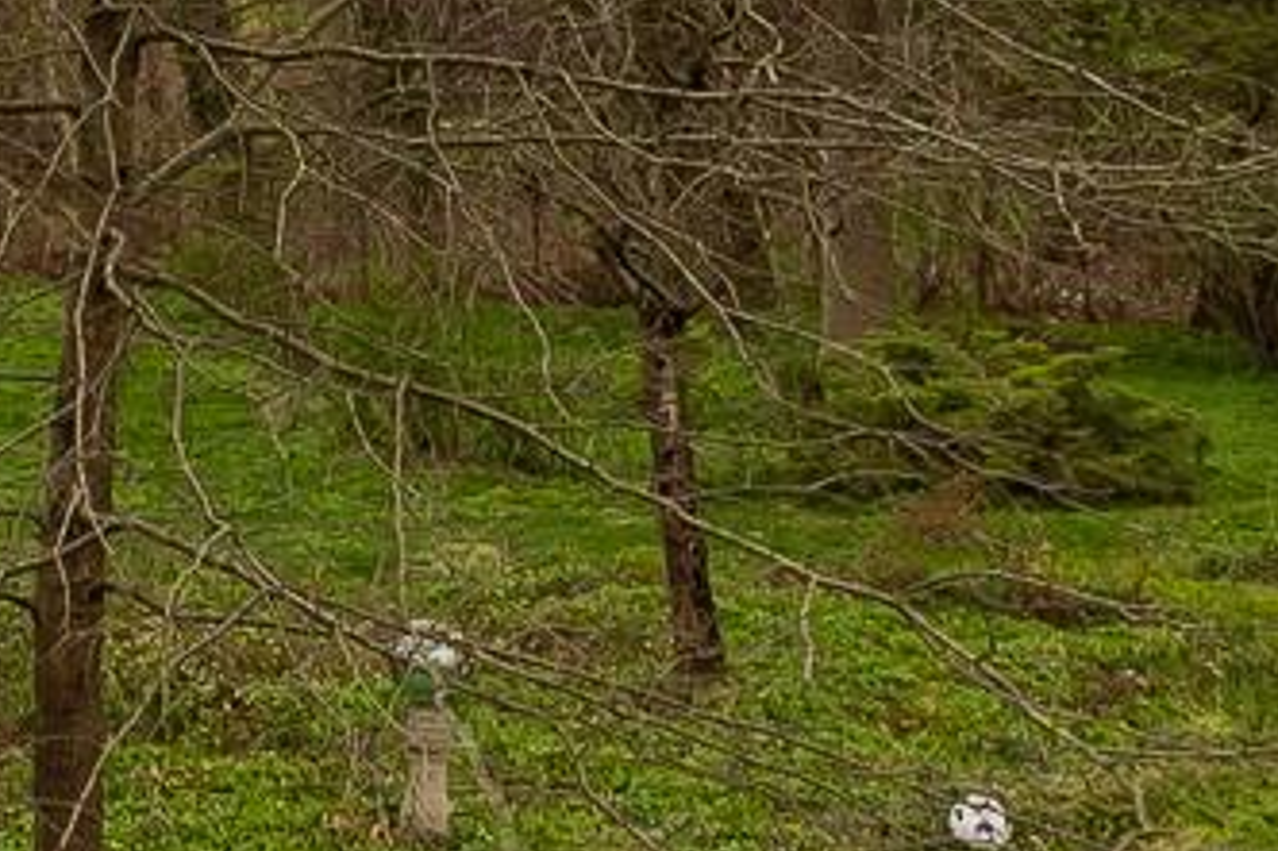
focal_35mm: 105
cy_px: -489
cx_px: -370
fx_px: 3725
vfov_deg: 12.3
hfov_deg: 18.2
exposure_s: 1/6
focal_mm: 17
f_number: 11
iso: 320
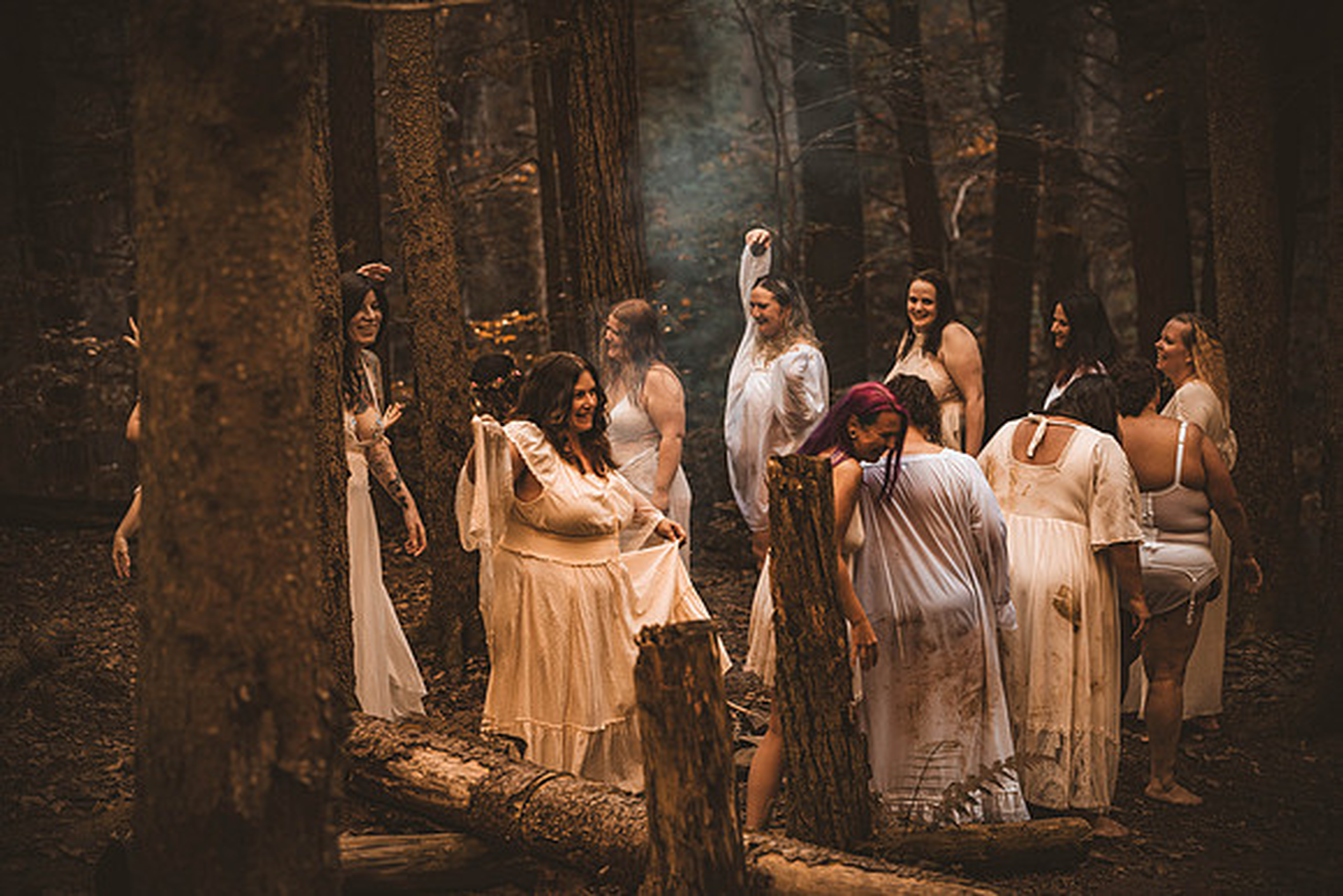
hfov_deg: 20.0
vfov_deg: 13.4
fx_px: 3806
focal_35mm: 102
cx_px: 672
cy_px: 448
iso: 1000
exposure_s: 1/160
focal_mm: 102
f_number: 2.8
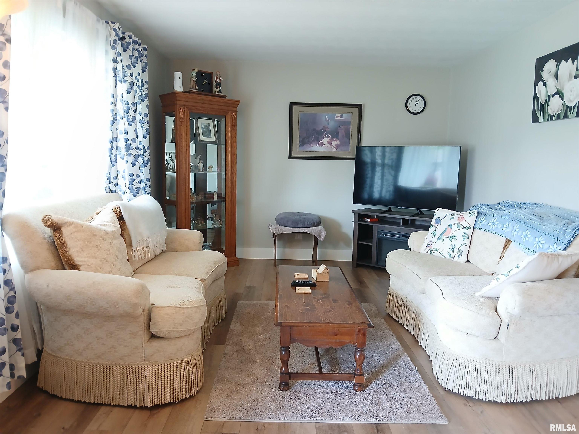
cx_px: 290
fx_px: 435
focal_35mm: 26
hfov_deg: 67.3
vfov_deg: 53.1
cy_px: 217
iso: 400
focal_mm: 3.98
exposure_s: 1/24
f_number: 1.8
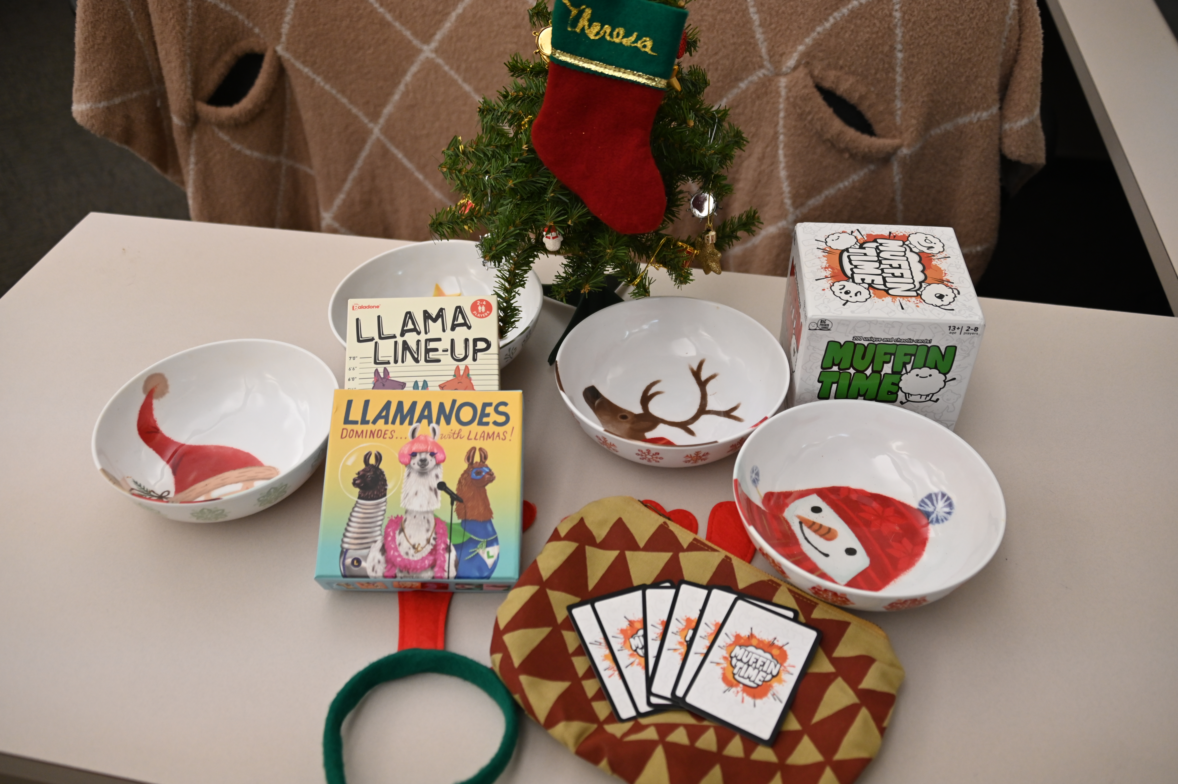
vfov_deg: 41.1
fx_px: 1046
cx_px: 589
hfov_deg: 58.7
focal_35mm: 32
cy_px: 392
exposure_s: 1/125
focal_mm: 32
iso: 1400
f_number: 3.5
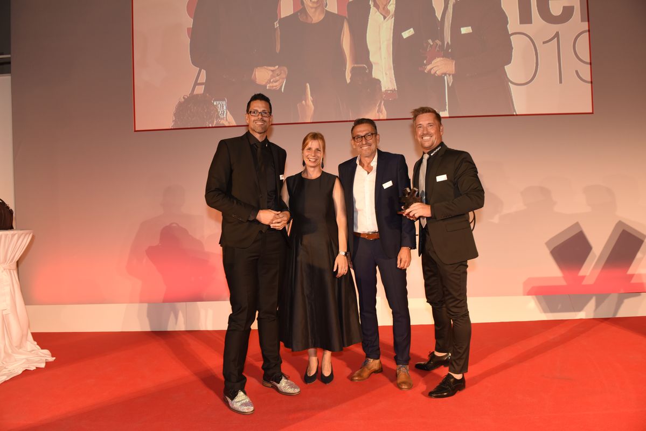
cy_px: 216
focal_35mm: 24
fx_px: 431
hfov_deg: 73.7
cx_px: 323
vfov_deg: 53.2
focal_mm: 24
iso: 1000
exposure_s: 1/100
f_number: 4.5
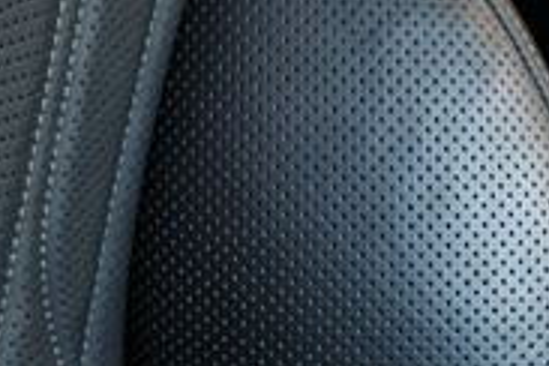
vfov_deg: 8.8
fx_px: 2348
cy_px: -81
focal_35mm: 154
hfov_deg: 12.6
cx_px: -303
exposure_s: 1/125
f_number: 3.8
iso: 900
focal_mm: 22
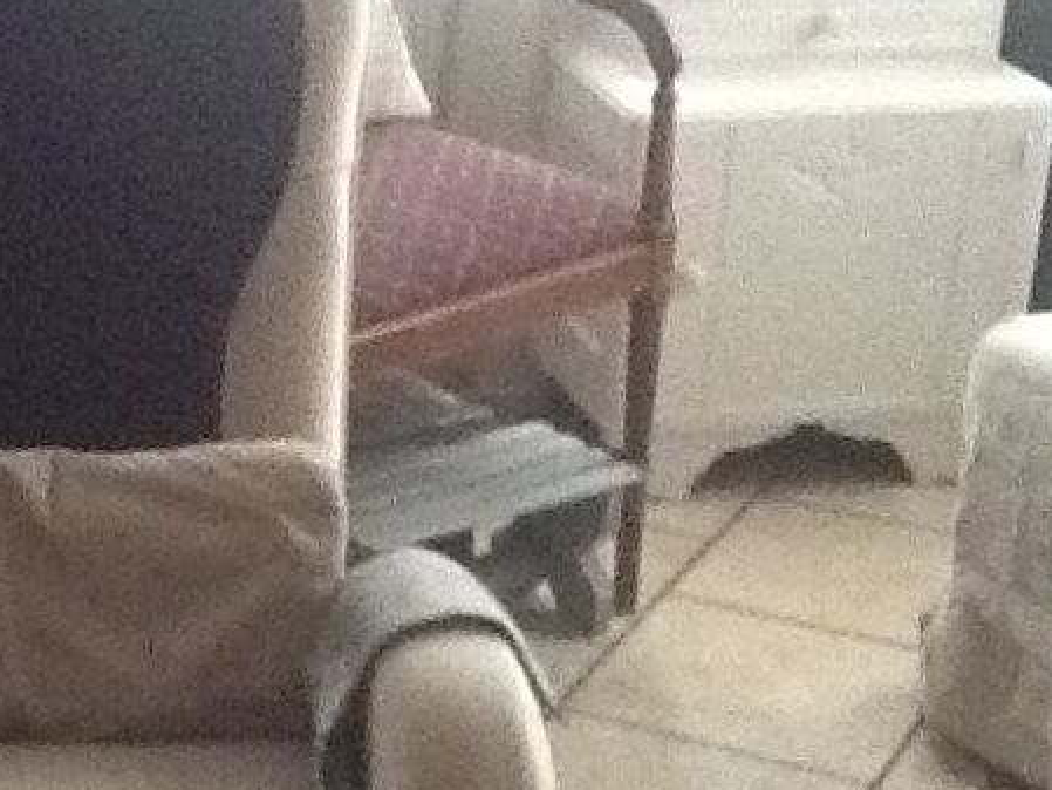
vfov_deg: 15.0
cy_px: 628
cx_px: 37
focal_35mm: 98
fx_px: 2979
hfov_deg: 19.5
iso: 320
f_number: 2.4
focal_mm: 2.03
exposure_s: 1/24
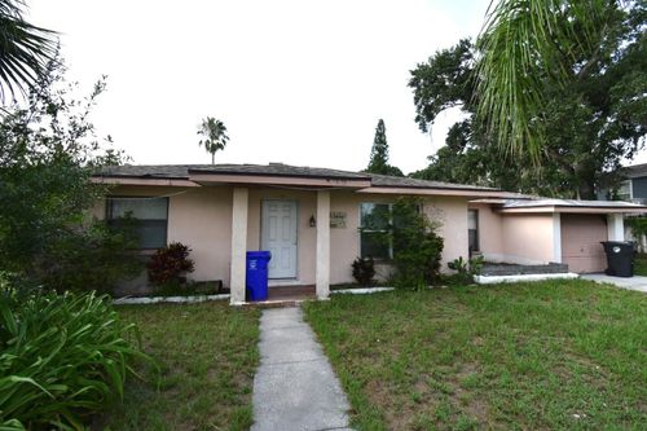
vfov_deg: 77.3
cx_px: 324
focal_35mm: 15
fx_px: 269
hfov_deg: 100.4
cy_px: 216
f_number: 10
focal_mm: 10
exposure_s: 1/250
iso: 400
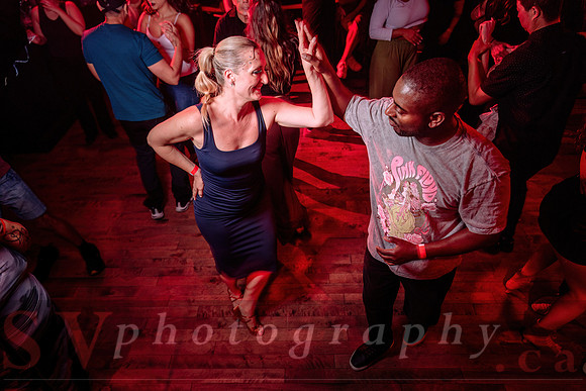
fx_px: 391
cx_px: 293
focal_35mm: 24
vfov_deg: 53.2
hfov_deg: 73.7
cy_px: 196
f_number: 3.2
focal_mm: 24
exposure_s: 1/40
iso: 800
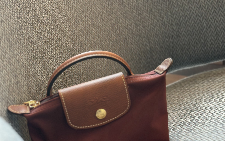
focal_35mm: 68
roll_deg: +3.4
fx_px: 417
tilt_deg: -20.0
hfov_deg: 30.2
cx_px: 112
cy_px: 55
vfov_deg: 19.1
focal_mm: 6.86
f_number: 1.78
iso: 125
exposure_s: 1/50
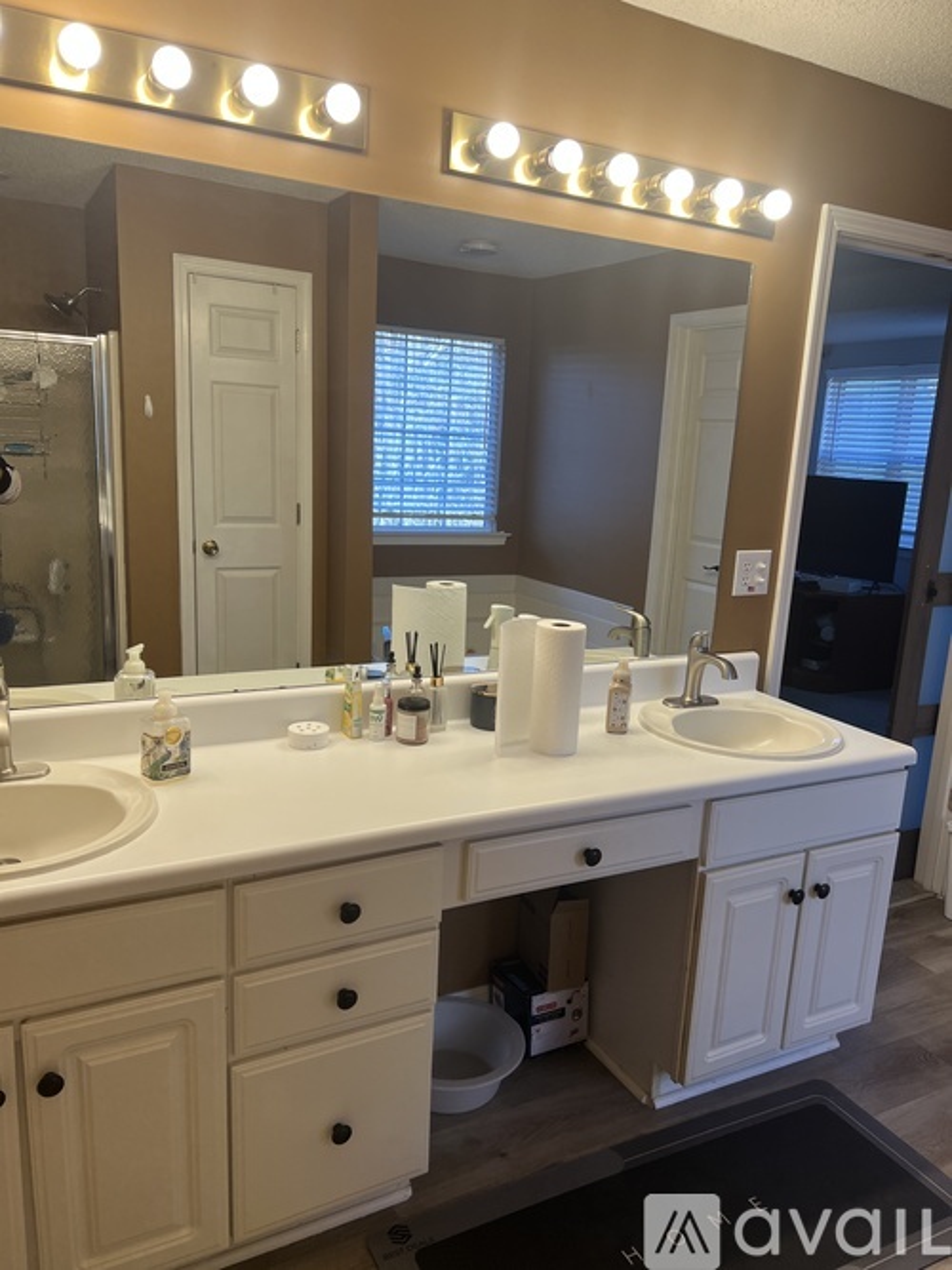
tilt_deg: -12.4
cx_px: 476
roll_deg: -2.9
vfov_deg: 67.3
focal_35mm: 26
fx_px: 954
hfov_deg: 53.0
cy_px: 635
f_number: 1.5
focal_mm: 5.7
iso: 50
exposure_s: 1/120
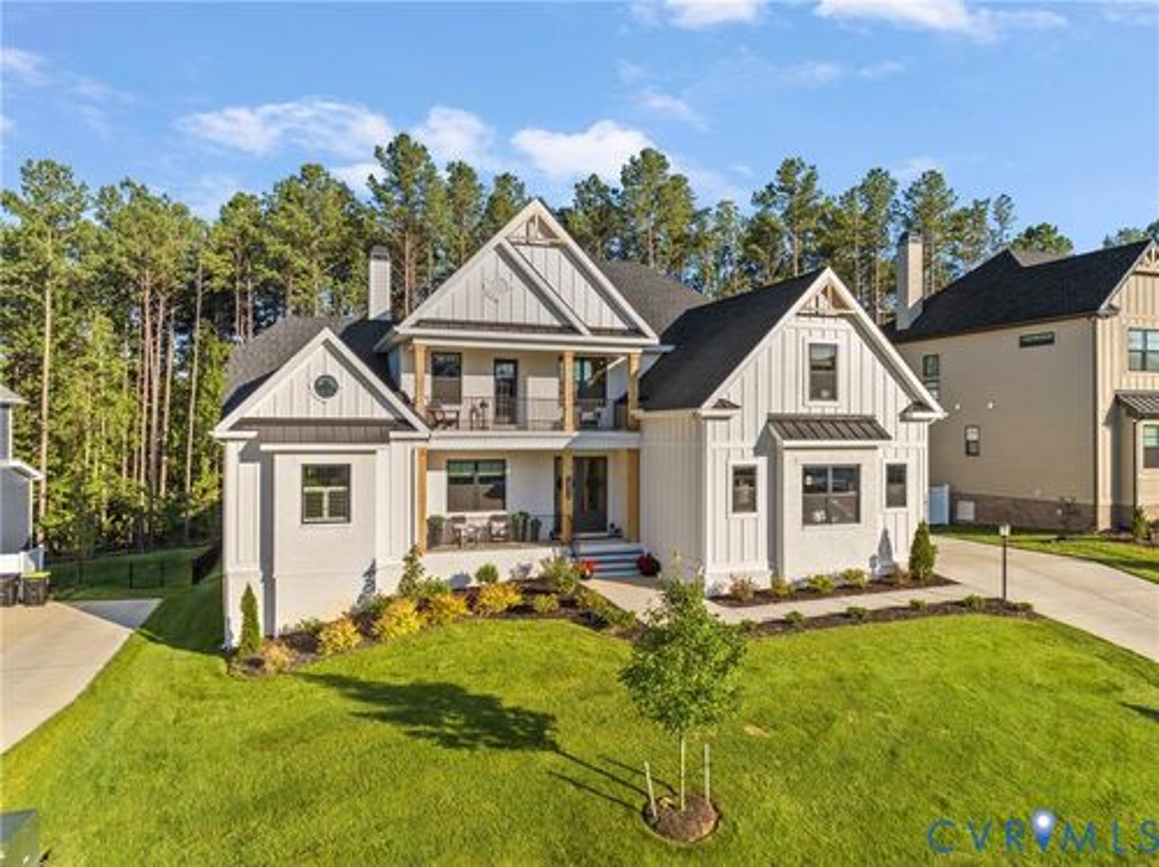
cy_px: 434
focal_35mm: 24
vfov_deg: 56.7
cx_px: 580
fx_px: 803
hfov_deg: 71.6
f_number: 2.8
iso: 400
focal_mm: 12.29
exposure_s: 1/160
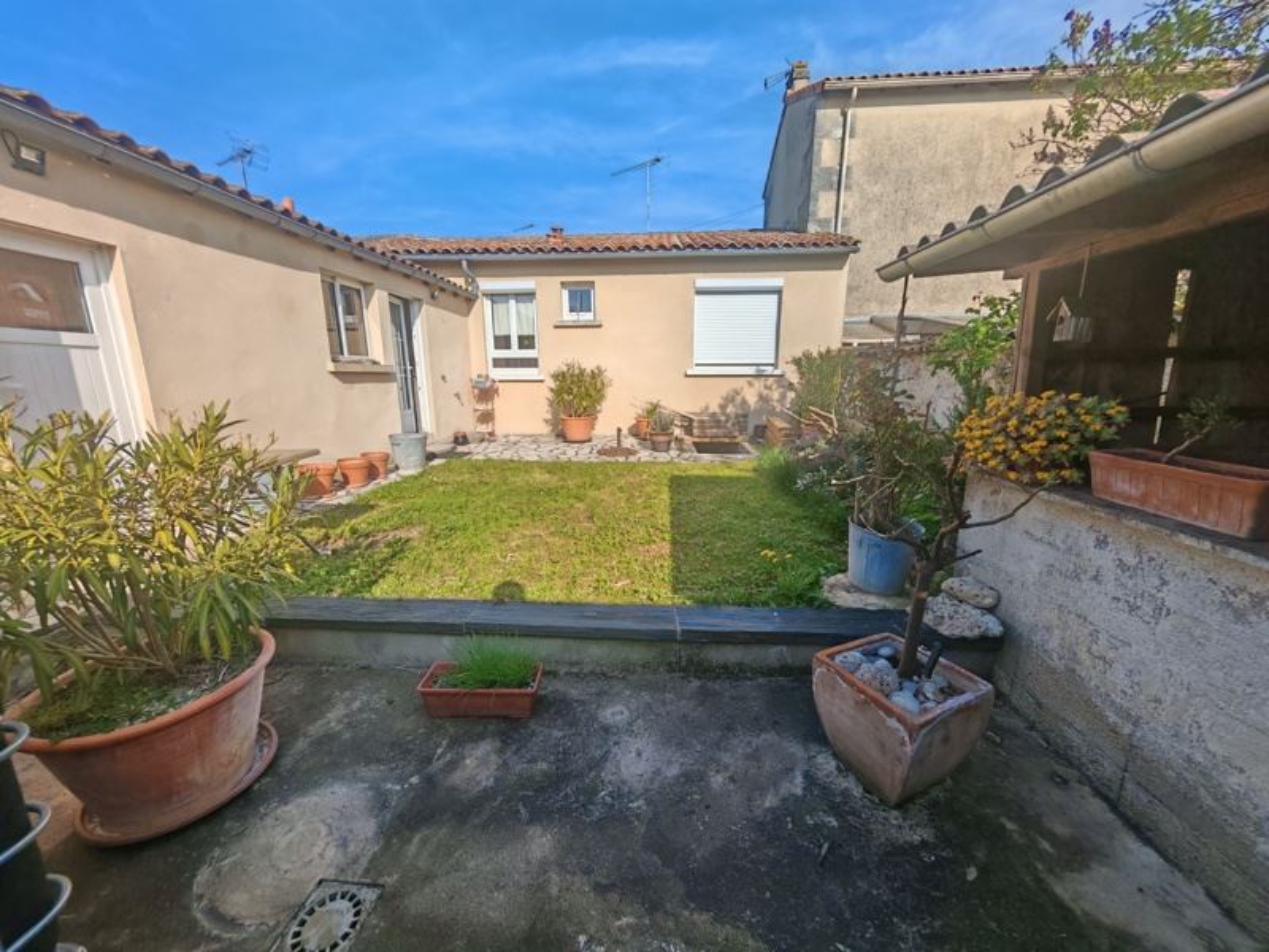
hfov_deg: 106.2
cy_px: 476
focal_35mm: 13
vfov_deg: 89.9
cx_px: 634
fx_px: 477
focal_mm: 1.82
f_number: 2
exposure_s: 1/960
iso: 50
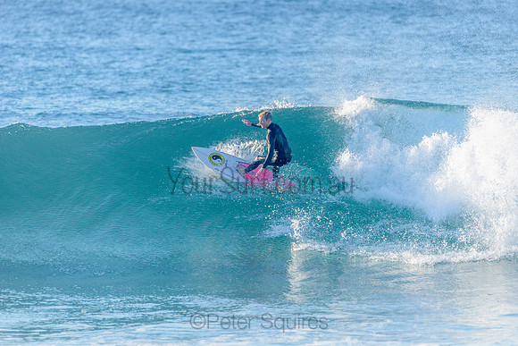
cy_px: 173
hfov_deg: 4.1
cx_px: 259
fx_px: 7196
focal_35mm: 500
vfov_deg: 2.8
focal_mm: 500
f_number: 5.6
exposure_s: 1/2000
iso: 450
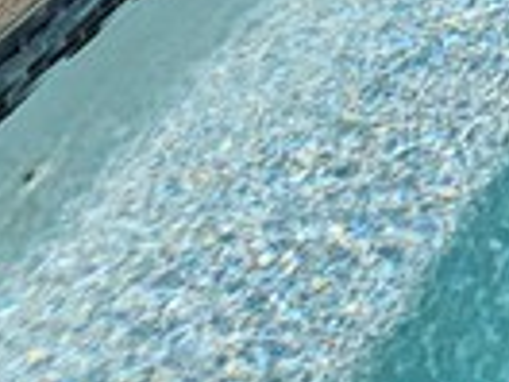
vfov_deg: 9.1
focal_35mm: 101
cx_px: 1569
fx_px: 1485
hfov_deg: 11.1
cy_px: -980
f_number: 2.2
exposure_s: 1/5257
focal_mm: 2.2
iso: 50
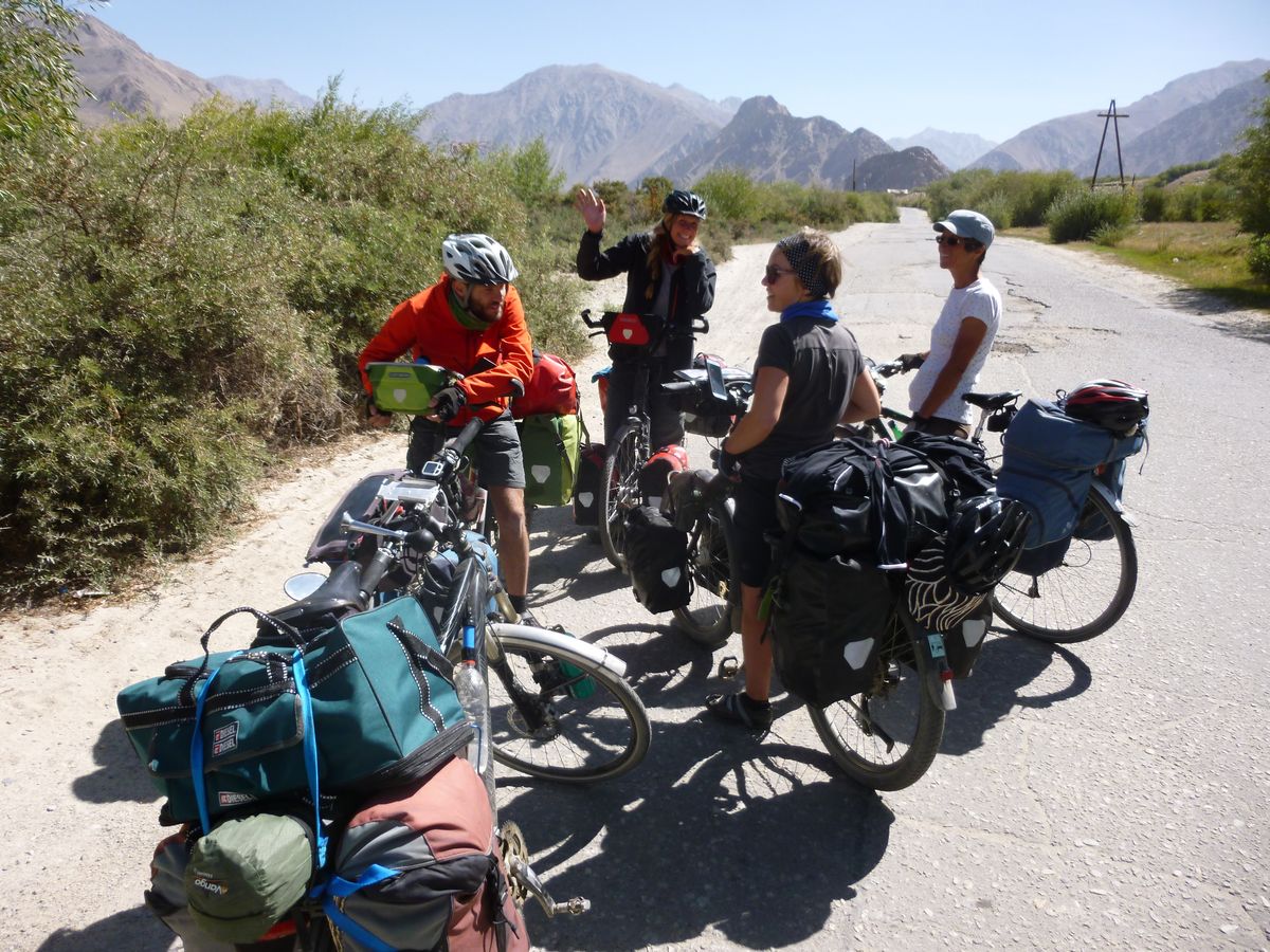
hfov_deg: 69.4
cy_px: 476
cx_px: 635
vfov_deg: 54.9
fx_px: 917
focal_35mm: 25
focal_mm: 4.5
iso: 100
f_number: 3.1
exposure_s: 1/640
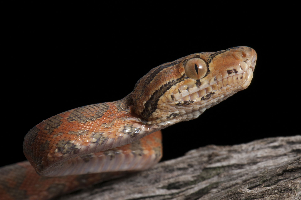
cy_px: 100
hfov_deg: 13.1
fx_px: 1315
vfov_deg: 8.7
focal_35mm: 158
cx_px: 150
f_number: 29
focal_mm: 105
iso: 200
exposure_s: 1/160
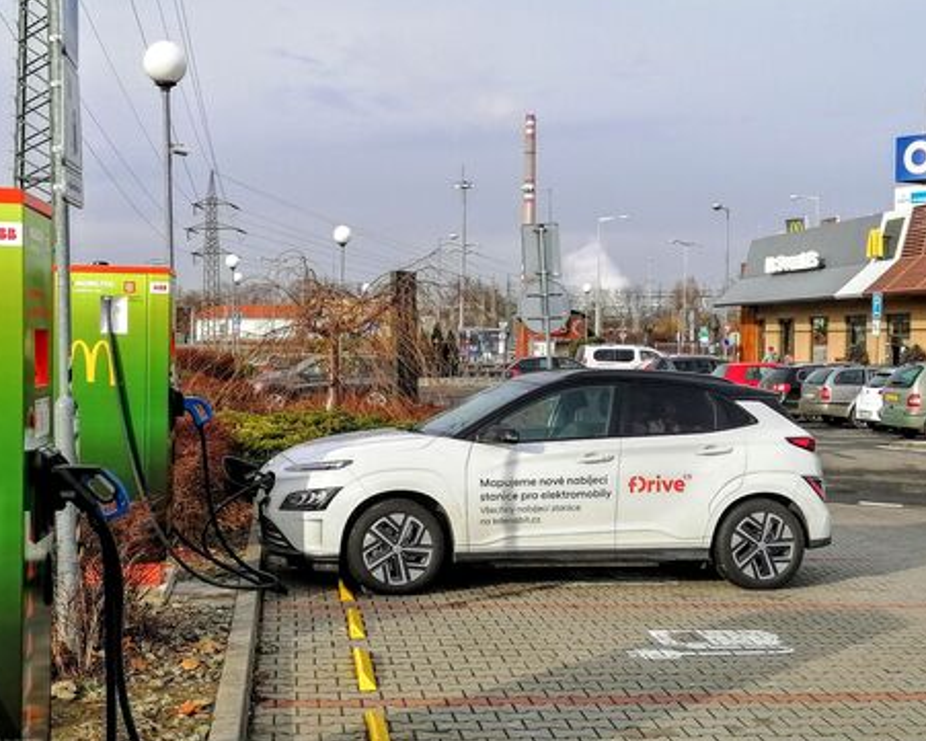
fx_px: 1480
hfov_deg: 34.7
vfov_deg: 28.1
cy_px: 378
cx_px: 487
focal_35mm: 54
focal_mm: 5.3
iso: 50
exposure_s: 1/925
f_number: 1.8
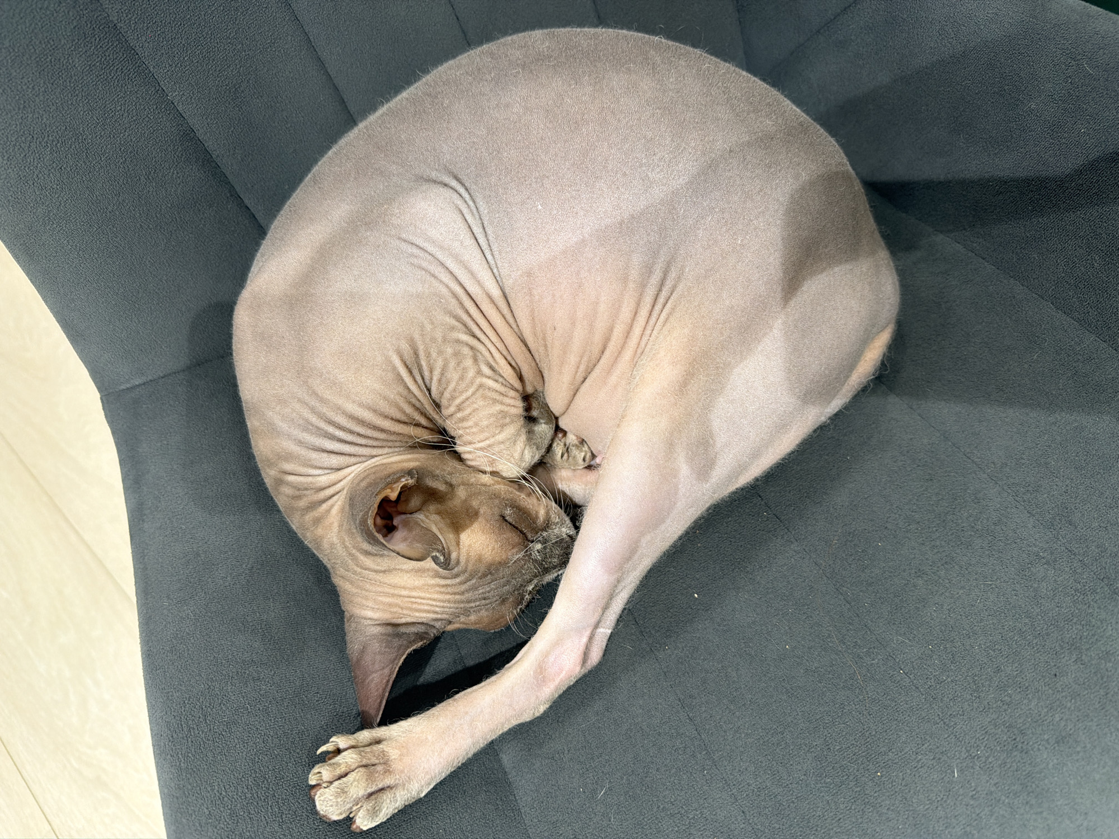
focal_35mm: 24
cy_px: 420
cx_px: 560
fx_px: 776
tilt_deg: -58.3
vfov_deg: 56.8
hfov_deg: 71.6
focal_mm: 6.76
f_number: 1.78
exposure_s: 1/73
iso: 200
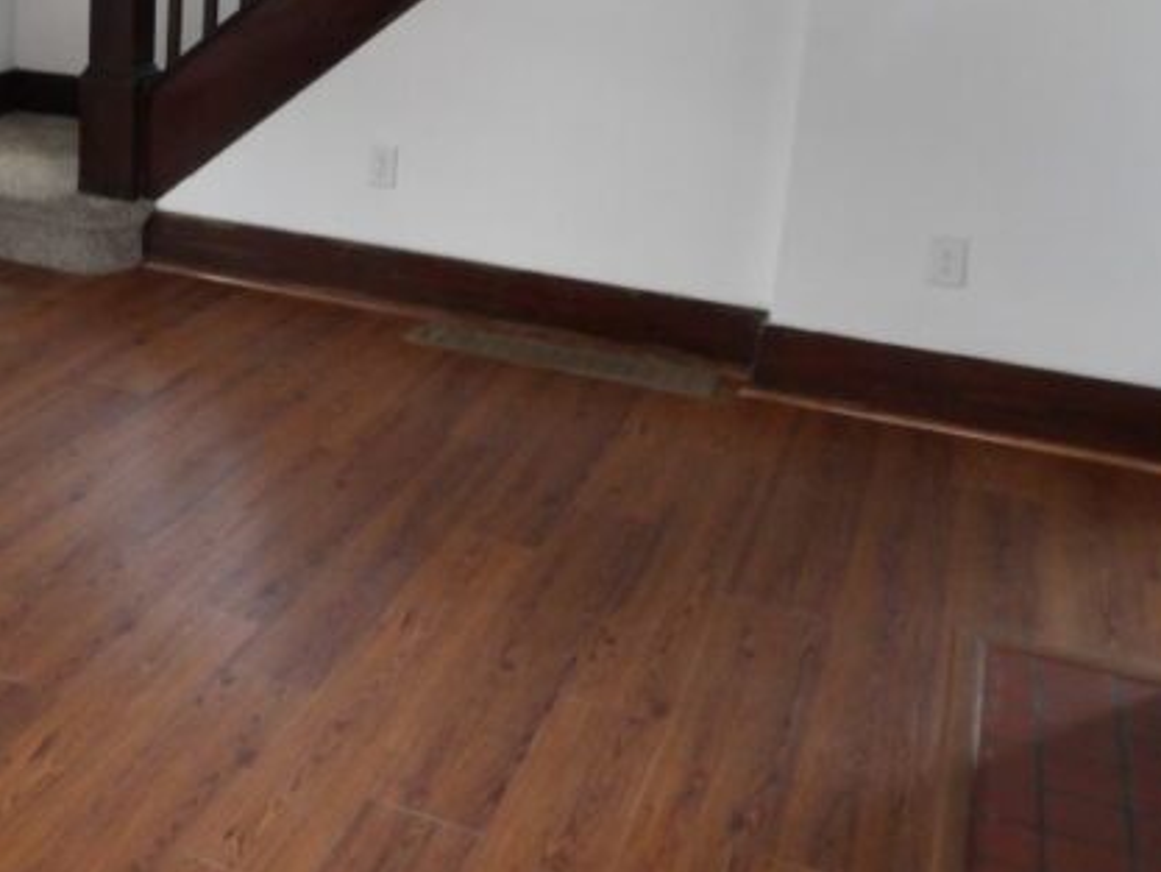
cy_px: 156
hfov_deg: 38.6
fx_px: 1543
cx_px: 131
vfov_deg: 30.6
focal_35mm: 46
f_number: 3.2
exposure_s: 1/33
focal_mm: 4.3
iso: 200
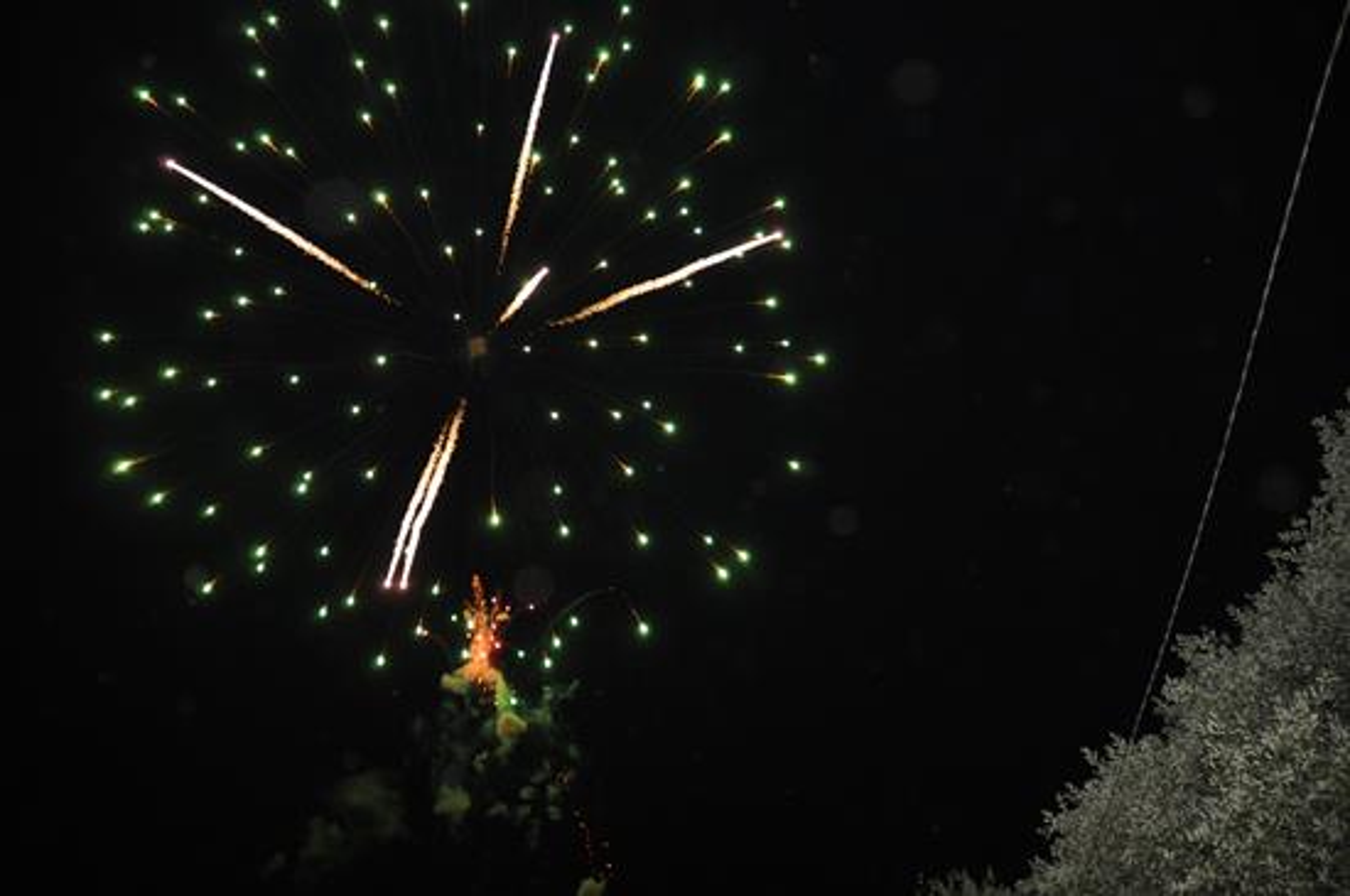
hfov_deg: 67.5
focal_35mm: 27
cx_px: 675
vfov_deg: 47.8
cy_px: 448
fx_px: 1011
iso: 800
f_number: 3.5
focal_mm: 18
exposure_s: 1/60
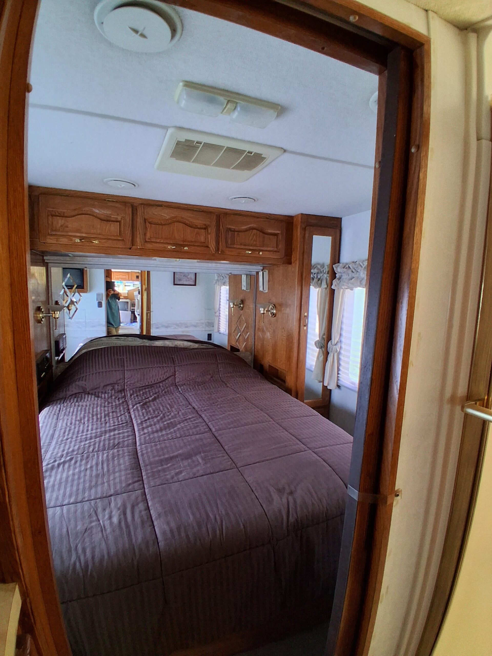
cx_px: 246
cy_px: 328
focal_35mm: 17
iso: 250
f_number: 2.2
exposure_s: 1/40
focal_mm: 1.4
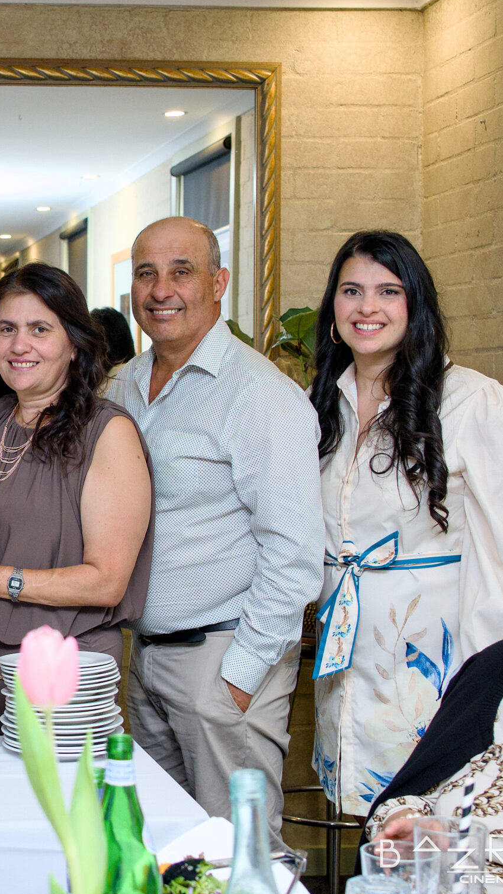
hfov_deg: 17.7
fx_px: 1542
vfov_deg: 32.3
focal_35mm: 65
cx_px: -91
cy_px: 498
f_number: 3.2
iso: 500
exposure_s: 1/160
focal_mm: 24.4
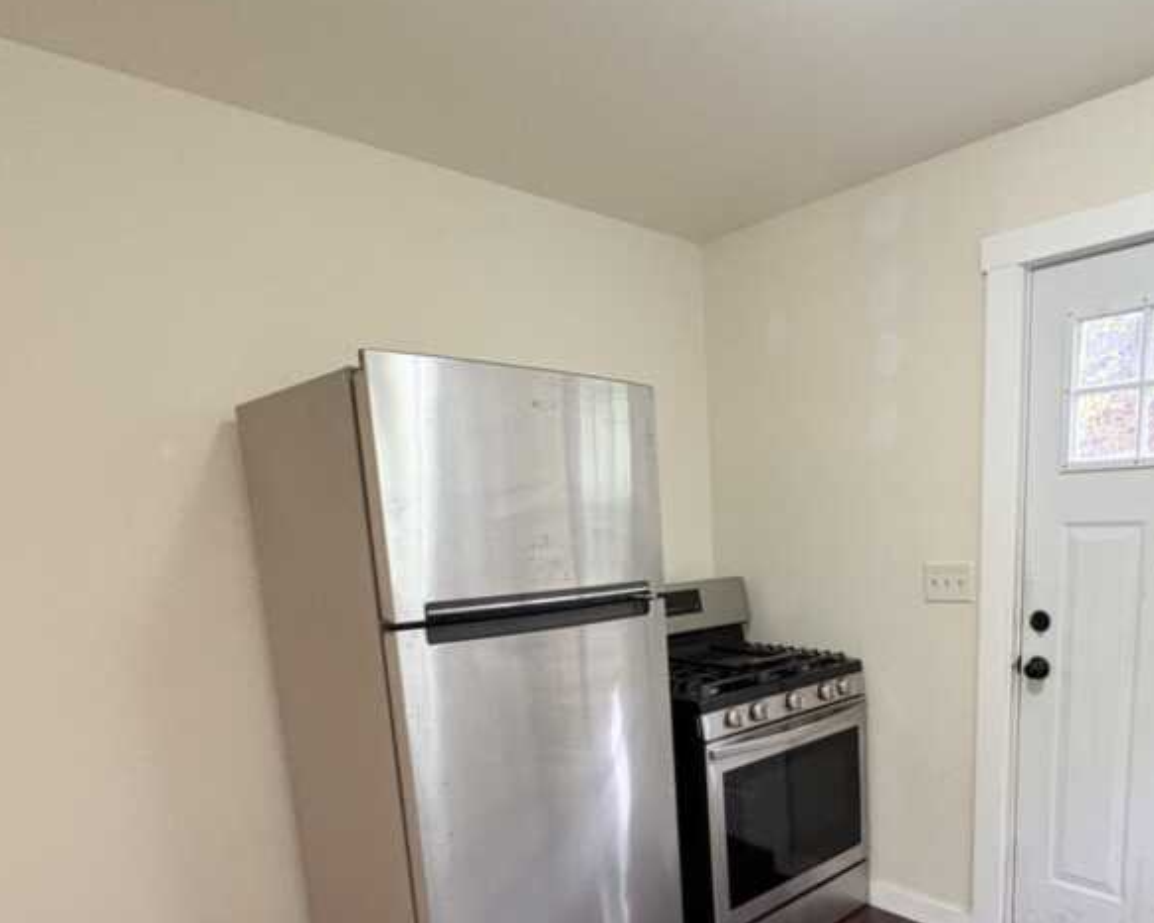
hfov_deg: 68.3
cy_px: 671
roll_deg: +1.8
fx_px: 819
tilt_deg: -10.8
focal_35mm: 24
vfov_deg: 56.4
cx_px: 770
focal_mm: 2.22
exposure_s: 1/60
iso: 640
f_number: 2.2
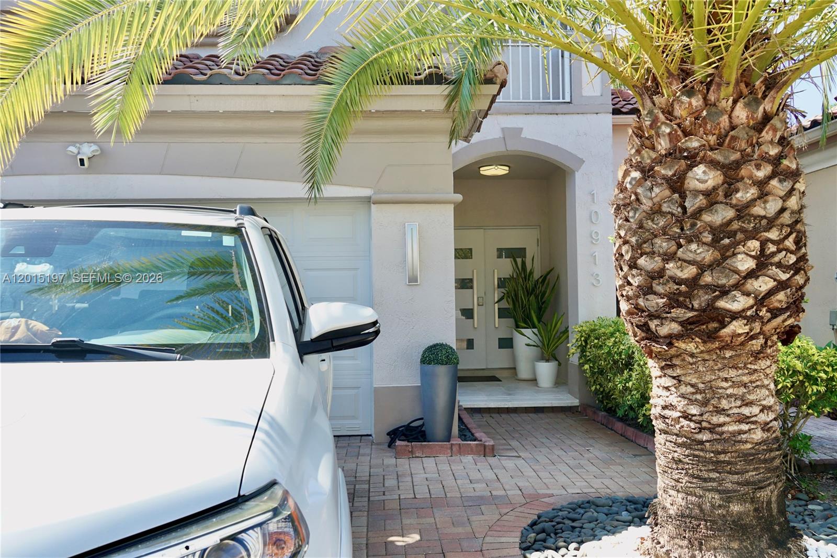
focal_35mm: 34
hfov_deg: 55.8
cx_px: 418
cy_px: 279
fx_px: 790
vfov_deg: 38.9
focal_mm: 23
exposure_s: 1/100
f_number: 7.1
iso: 100
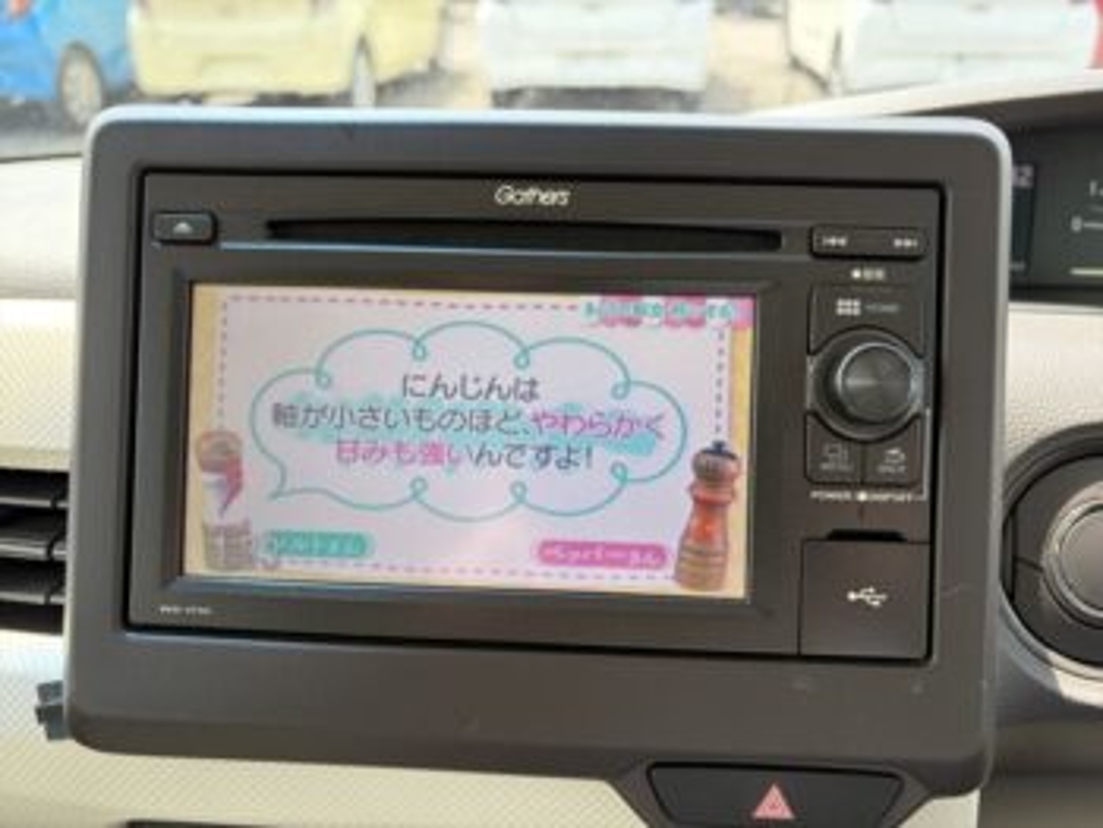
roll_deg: +1.0
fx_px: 829
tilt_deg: -28.2
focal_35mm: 26
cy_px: 414
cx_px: 552
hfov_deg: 67.3
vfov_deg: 53.1
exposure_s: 1/288
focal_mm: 5.96
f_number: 1.6
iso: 64
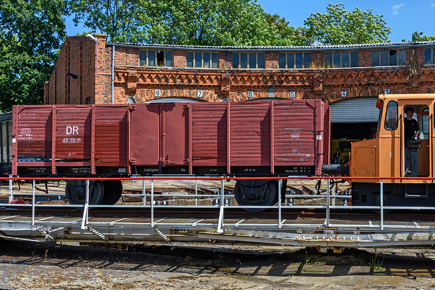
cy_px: 167
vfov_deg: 28.0
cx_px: 258
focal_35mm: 48
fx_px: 580
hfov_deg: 41.0
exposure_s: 1/640
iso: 200
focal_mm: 22
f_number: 7.1
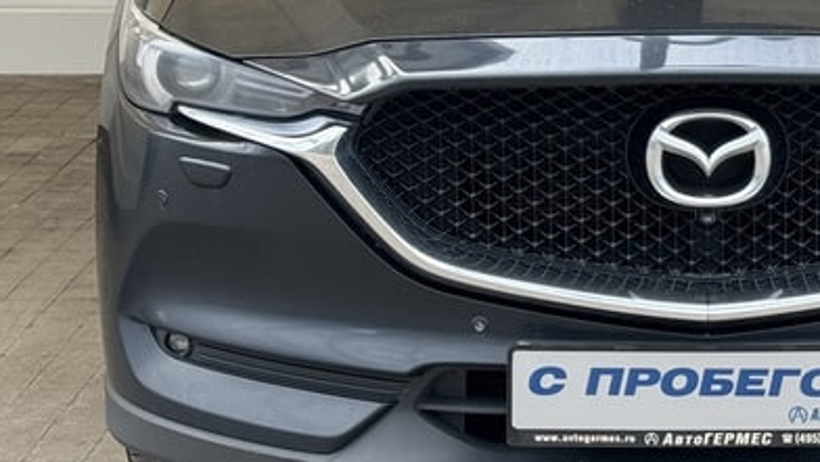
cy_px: -39
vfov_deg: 10.0
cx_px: 715
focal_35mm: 120
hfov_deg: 17.6
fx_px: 2611
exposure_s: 1/252
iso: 64
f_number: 1.78
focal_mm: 6.76
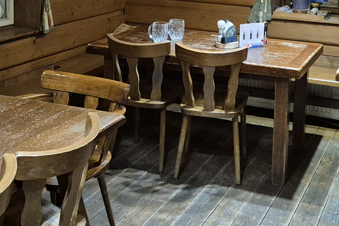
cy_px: 3
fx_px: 565
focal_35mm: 60
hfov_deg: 33.2
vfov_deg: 21.8
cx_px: 217
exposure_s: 1/25
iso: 1600
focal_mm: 5.4
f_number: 1.8
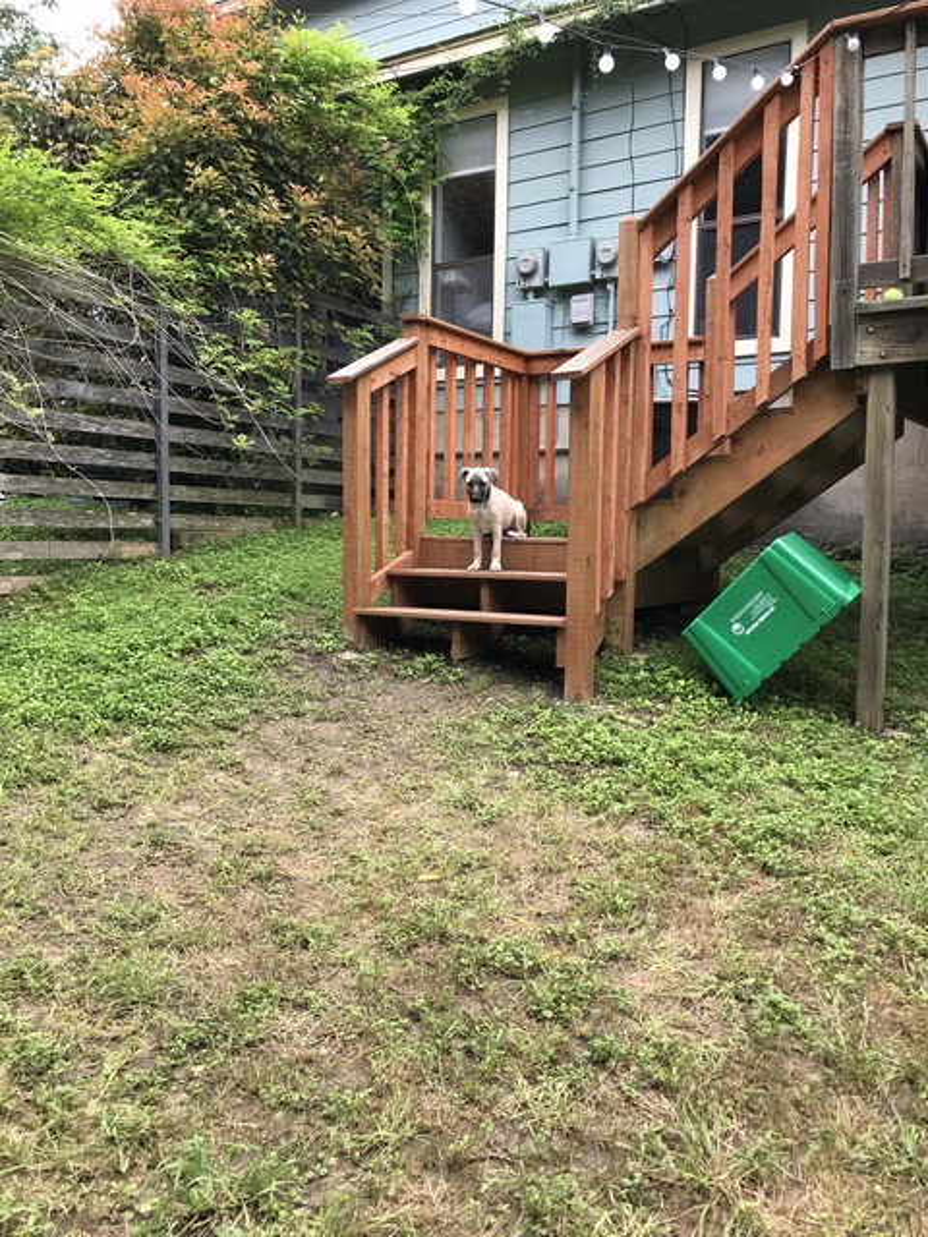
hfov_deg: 49.7
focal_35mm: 28
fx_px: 1001
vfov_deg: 63.4
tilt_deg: -2.3
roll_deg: -1.1
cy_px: 618
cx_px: 464
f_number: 1.8
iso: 20
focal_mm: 3.99
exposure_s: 1/198
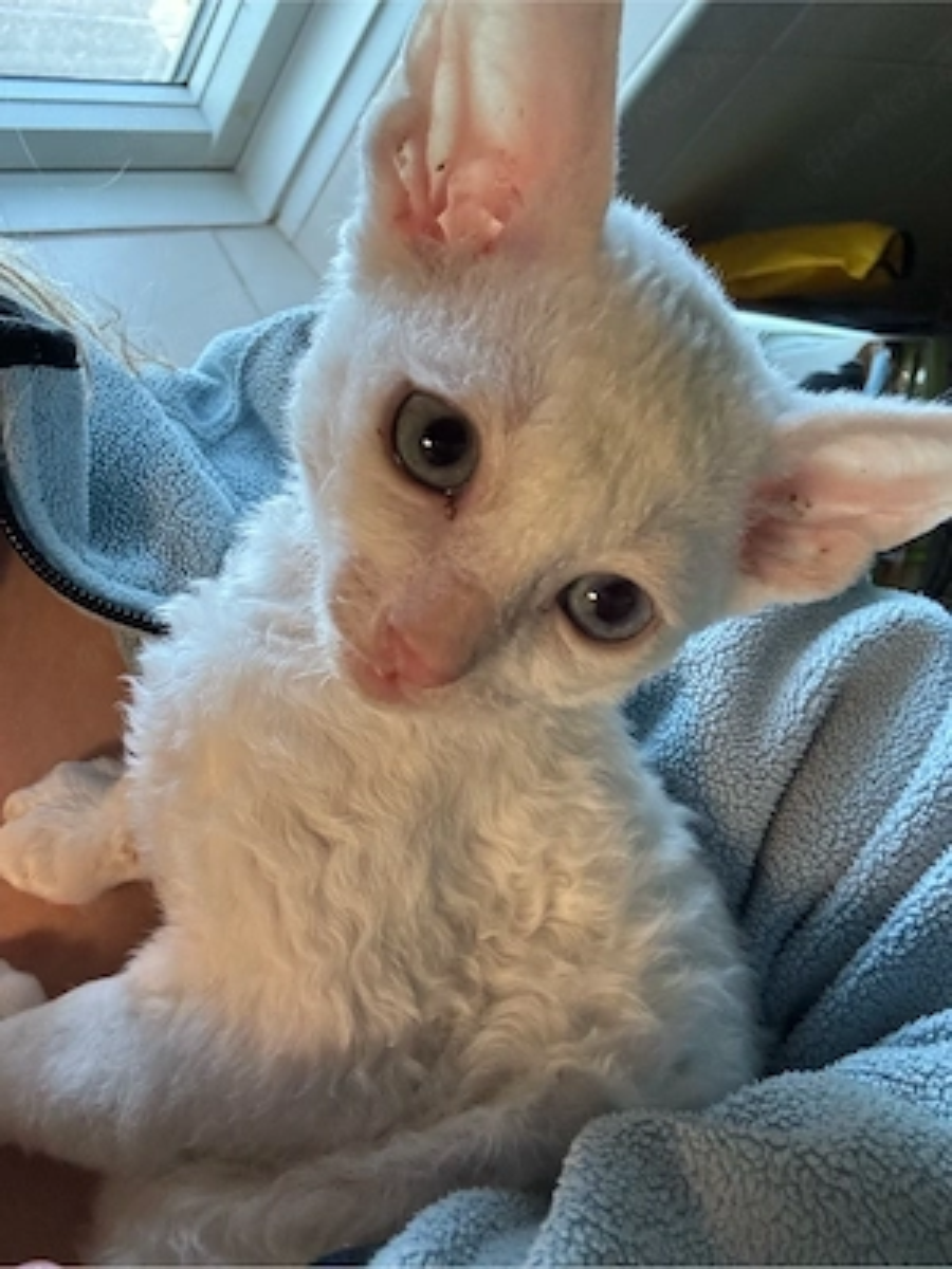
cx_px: 476
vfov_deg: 60.0
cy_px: 634
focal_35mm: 30
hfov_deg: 46.8
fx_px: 1100
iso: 200
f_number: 1.9
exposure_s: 1/50
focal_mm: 2.69
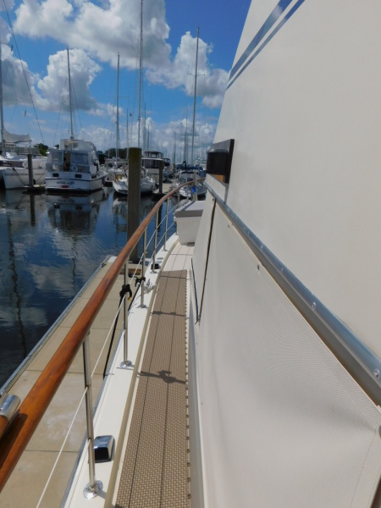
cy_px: 254
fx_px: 338
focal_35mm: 23
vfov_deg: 73.9
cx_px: 190
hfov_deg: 58.9
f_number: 6
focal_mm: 4
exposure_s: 1/1500
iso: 125
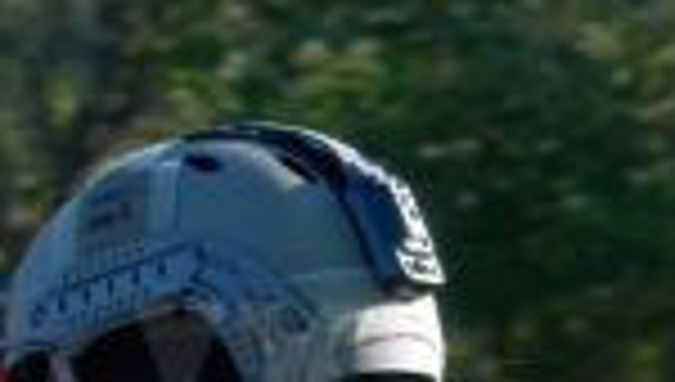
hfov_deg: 3.7
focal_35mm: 575
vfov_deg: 2.1
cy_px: 975
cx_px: 245
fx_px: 10310
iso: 160
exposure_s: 1/320
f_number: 11
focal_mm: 92
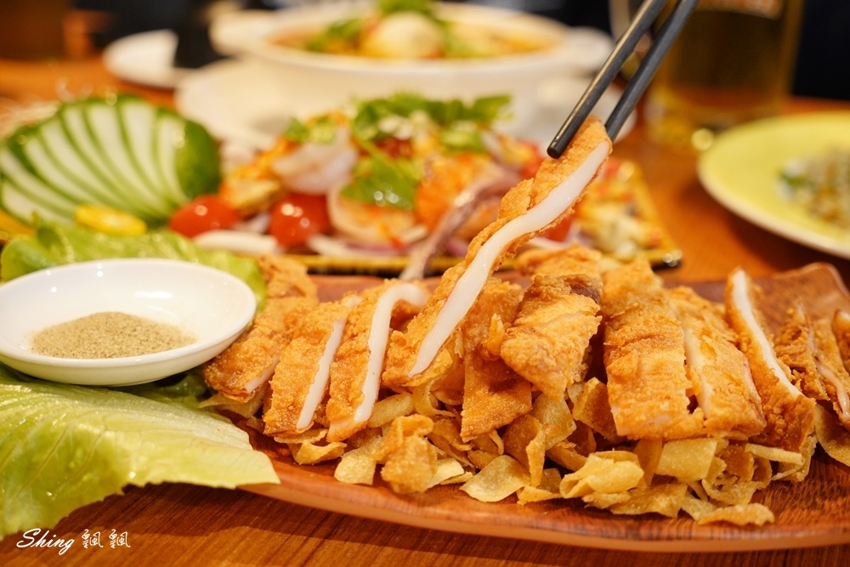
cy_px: 284
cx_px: 425
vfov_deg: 29.9
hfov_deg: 43.6
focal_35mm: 45
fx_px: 1063
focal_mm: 45
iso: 1600
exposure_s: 1/30
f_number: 4
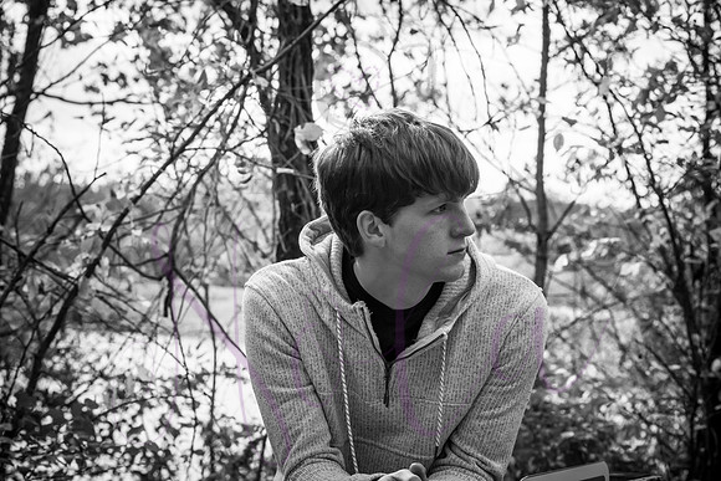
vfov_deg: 13.0
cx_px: 360
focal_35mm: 105
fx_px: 2103
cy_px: 240
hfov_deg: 19.5
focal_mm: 105
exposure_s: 1/640
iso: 800
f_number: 11
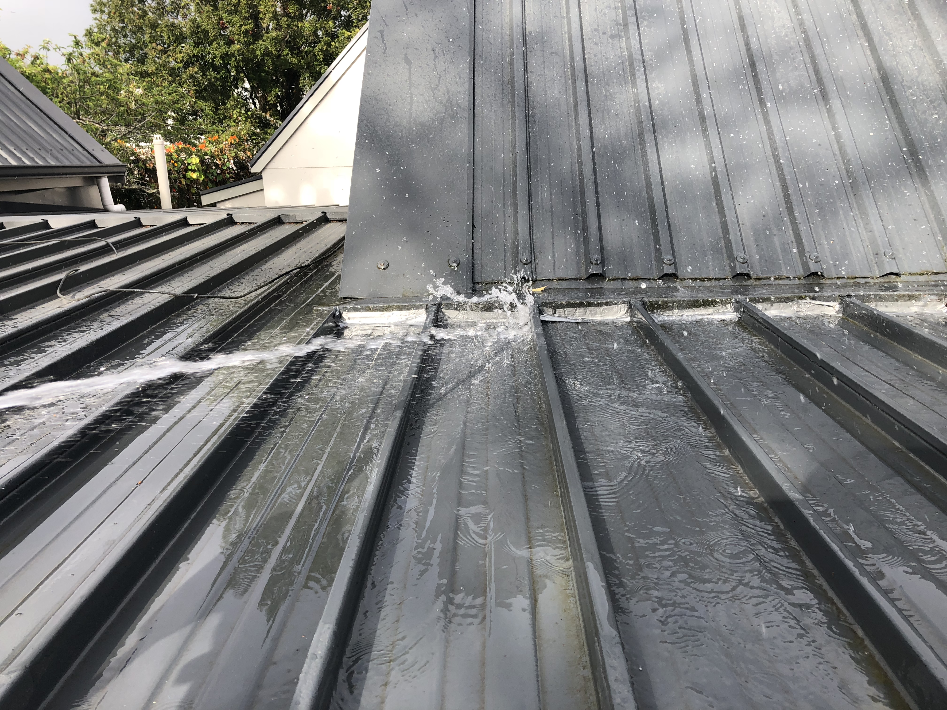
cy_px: 355
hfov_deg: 63.4
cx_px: 474
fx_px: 766
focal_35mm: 28
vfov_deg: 49.7
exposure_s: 1/495
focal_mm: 4
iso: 20
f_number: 1.8
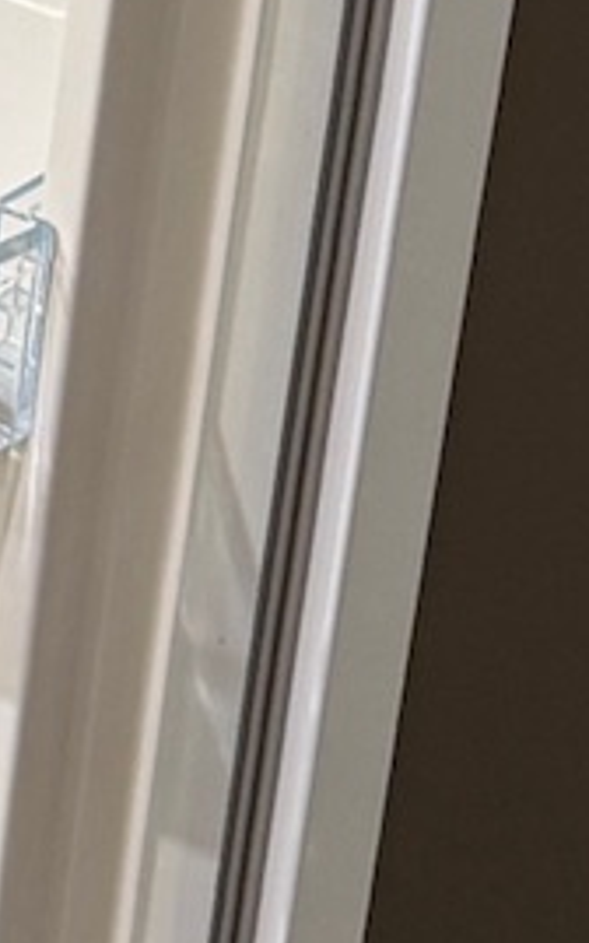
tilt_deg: -21.1
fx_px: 4985
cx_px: -1048
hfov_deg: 6.3
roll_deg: -2.5
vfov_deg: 10.5
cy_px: -333
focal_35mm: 194
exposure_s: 1/50
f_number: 1.78
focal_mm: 6.76
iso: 125
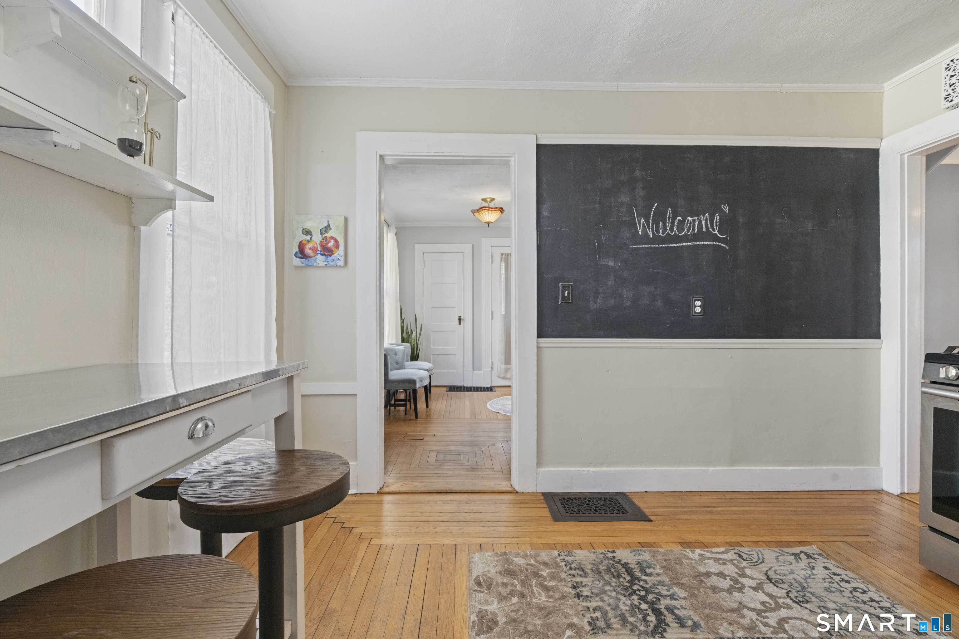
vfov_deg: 73.7
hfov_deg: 96.7
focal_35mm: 16
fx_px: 426
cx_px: 480
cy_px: 320
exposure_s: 1/30
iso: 4000
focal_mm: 16
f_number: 10
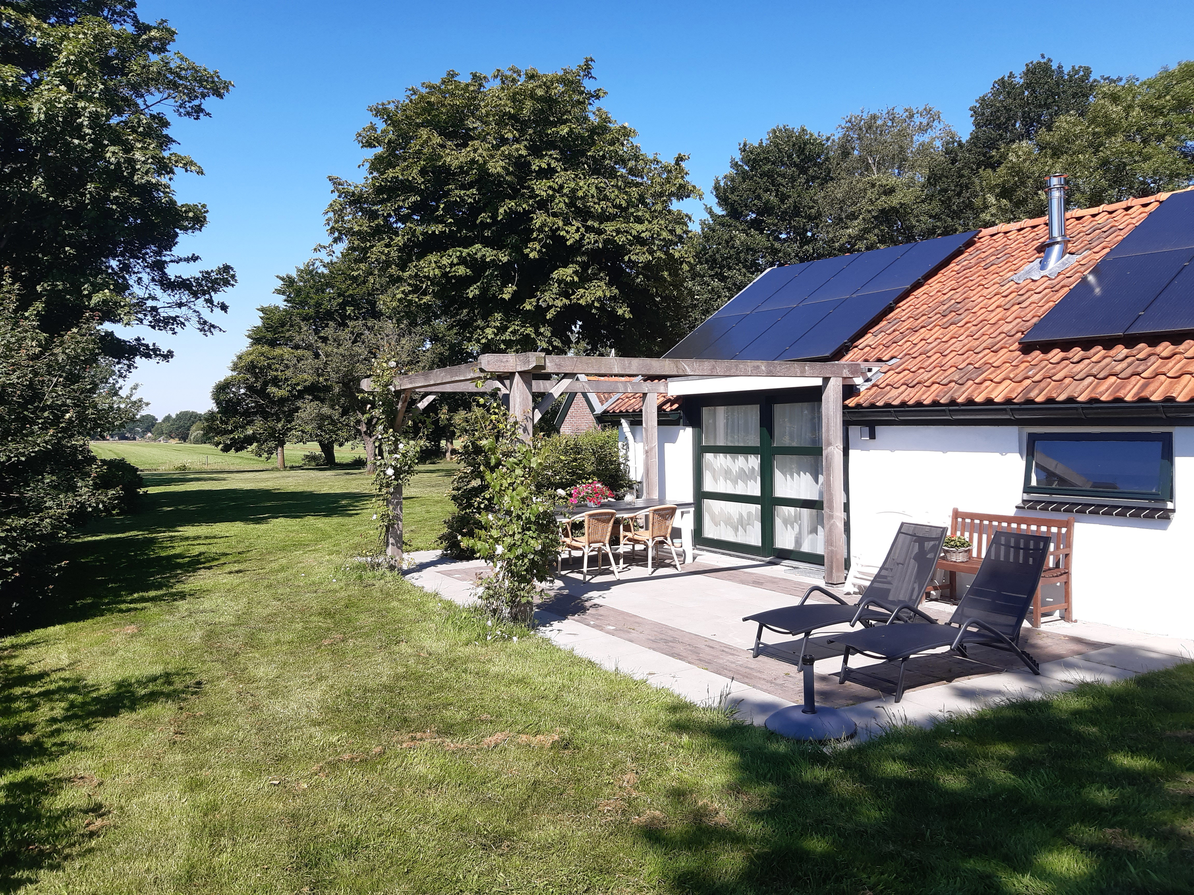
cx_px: 597
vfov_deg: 53.1
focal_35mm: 26
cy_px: 448
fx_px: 897
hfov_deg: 67.3
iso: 40
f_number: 1.7
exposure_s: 1/1297
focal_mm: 3.92
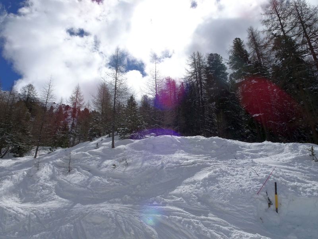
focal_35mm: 24
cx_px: 159
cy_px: 120
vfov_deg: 56.8
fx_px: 220
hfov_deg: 71.6
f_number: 4.5
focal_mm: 4.1
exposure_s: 1/2000
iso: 80
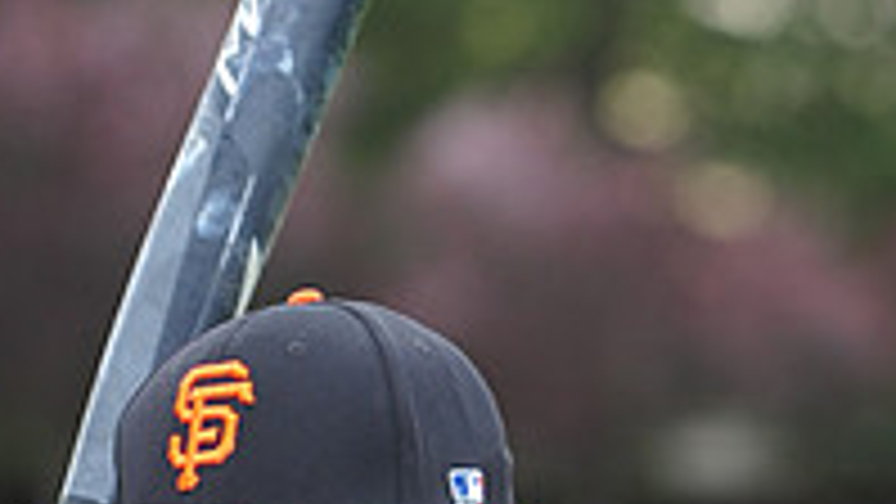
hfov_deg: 4.9
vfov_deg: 2.7
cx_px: 153
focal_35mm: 442
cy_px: 688
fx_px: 10503
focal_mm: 145
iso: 400
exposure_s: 1/400
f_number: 5
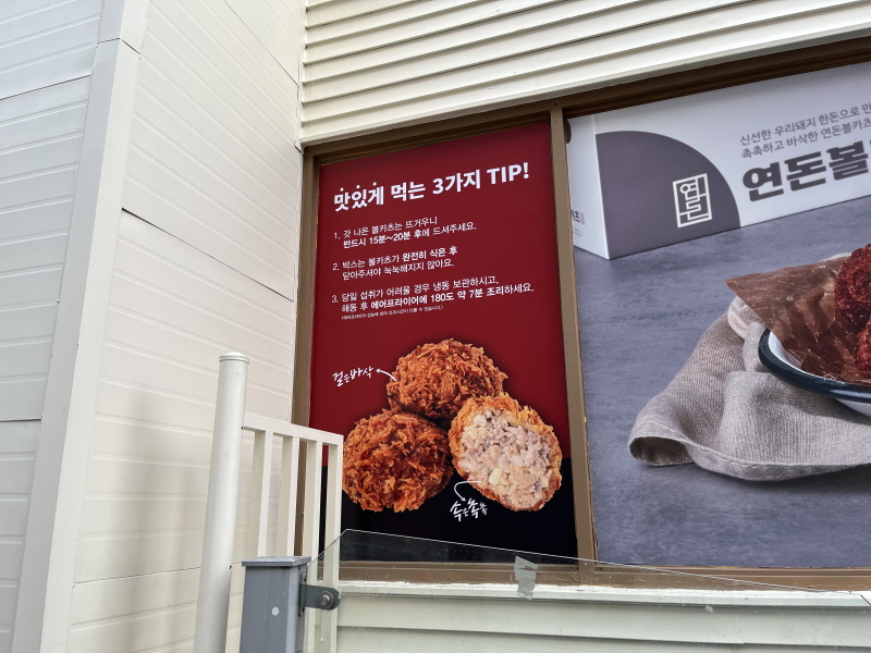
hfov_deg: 67.3
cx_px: 436
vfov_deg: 53.1
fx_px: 654
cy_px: 326
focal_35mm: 26
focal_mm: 5.1
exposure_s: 1/120
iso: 50
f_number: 1.6
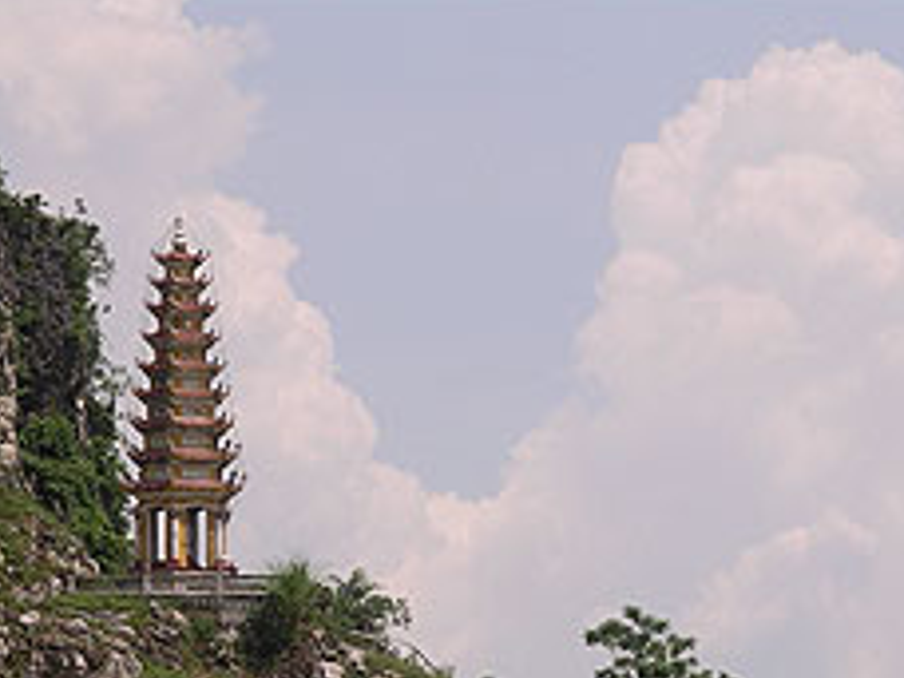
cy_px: 654
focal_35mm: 369
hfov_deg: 5.4
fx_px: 9636
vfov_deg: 4.0
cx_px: 630
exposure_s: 1/376
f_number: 5.6
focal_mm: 39
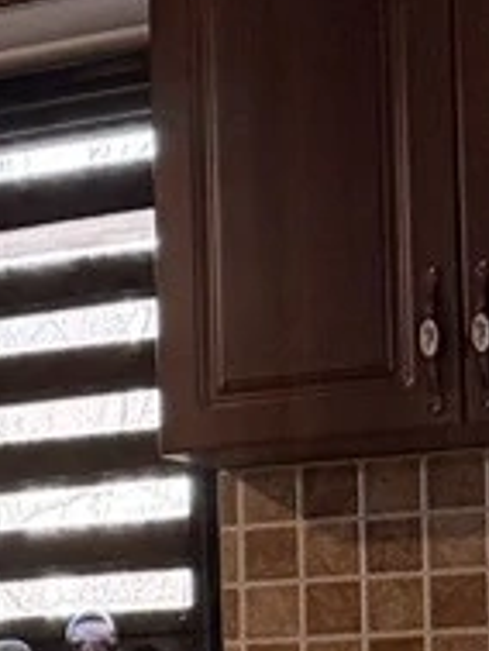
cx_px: -1212
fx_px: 3180
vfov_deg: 11.5
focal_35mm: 169
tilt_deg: +2.4
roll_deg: +0.4
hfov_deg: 7.3
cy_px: 727
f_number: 1.78
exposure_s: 1/50
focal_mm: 6.76
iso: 400
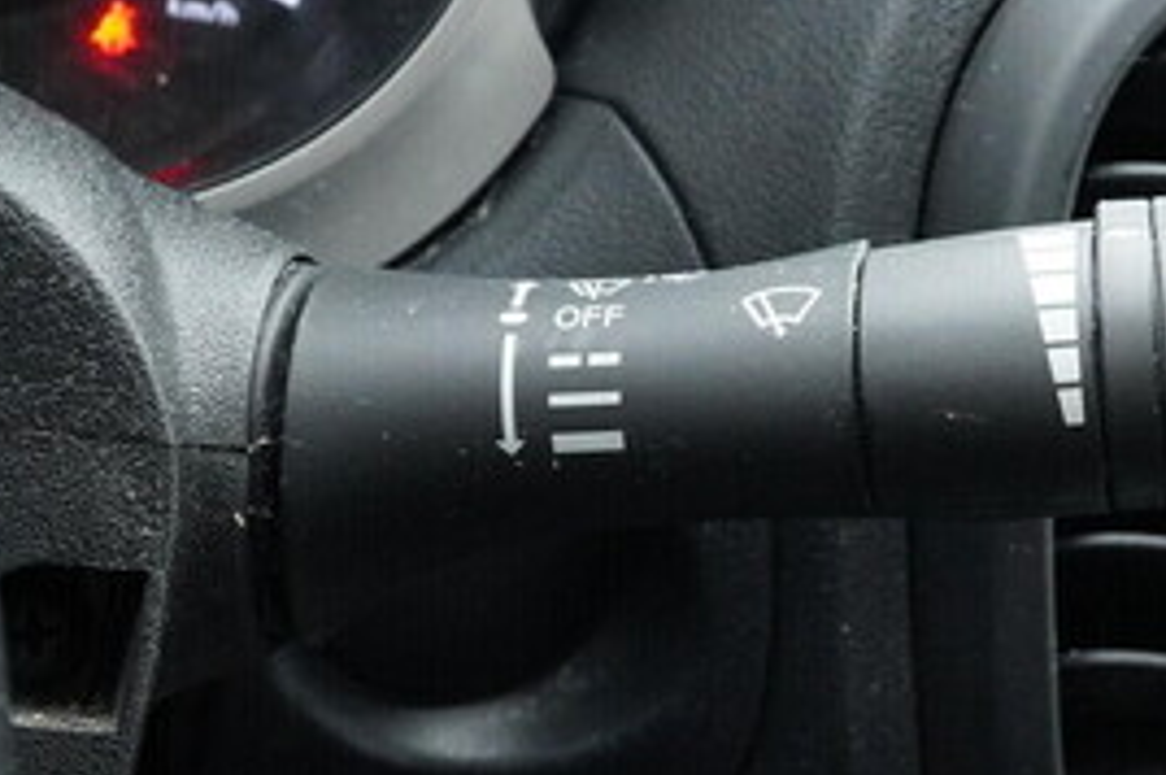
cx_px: 988
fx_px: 2394
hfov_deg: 26.7
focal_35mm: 74
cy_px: 340
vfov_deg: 18.4
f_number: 9
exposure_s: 1/100
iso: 6400
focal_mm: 24
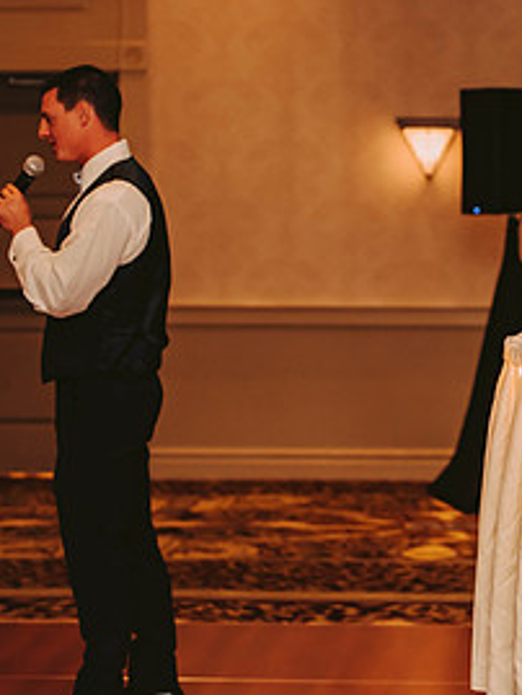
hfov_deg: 9.8
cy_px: 342
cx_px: 620
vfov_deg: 13.2
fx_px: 2993
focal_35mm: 149
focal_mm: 70
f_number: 2.8
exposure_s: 1/60
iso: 800
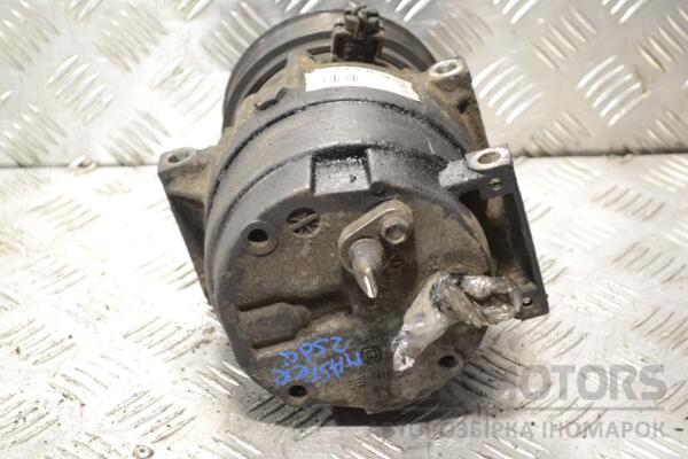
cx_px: 344
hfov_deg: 24.6
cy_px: 230
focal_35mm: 82
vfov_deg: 16.6
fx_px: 1577
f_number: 6.3
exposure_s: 1/160
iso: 3200
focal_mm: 55
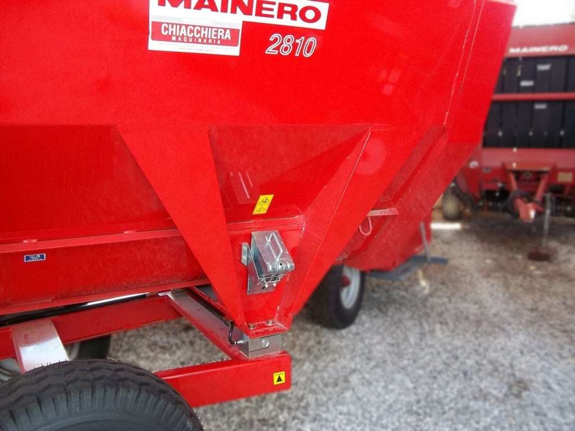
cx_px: 288
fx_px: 532
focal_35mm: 32
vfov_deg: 44.2
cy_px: 216
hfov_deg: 56.8
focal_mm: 5.7
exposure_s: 1/50
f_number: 2.9
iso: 80
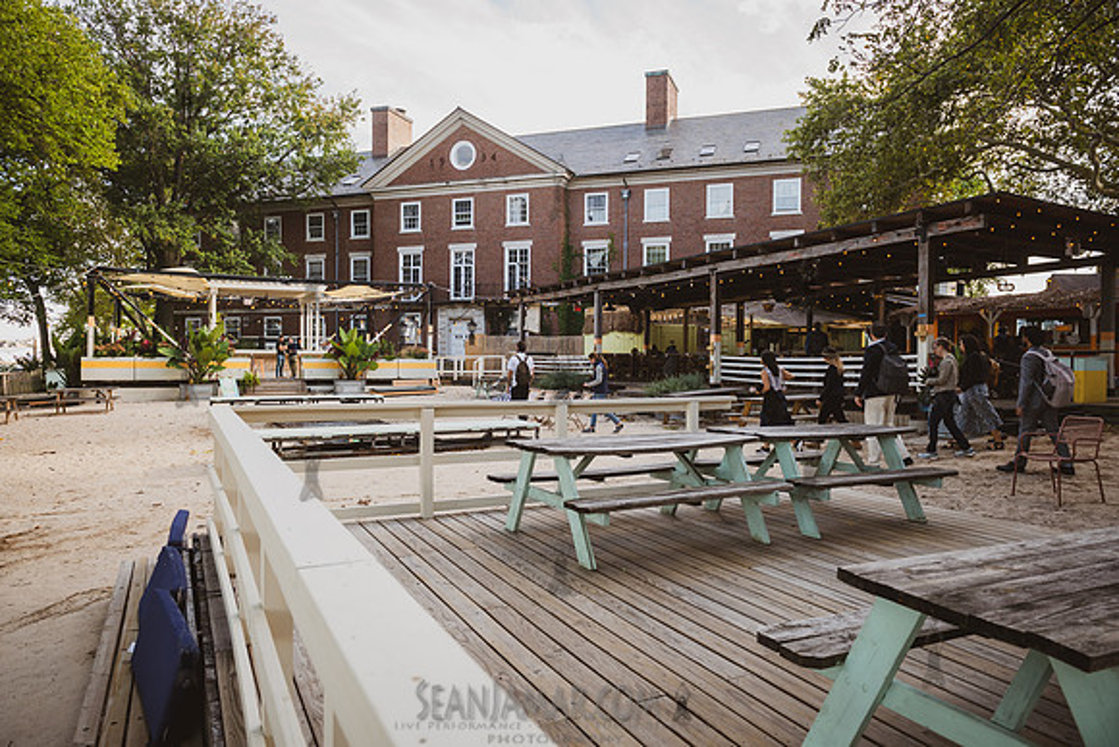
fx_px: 746
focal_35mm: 24
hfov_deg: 73.7
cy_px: 374
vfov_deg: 53.2
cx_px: 560
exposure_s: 1/250
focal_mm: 24
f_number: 4.5
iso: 250
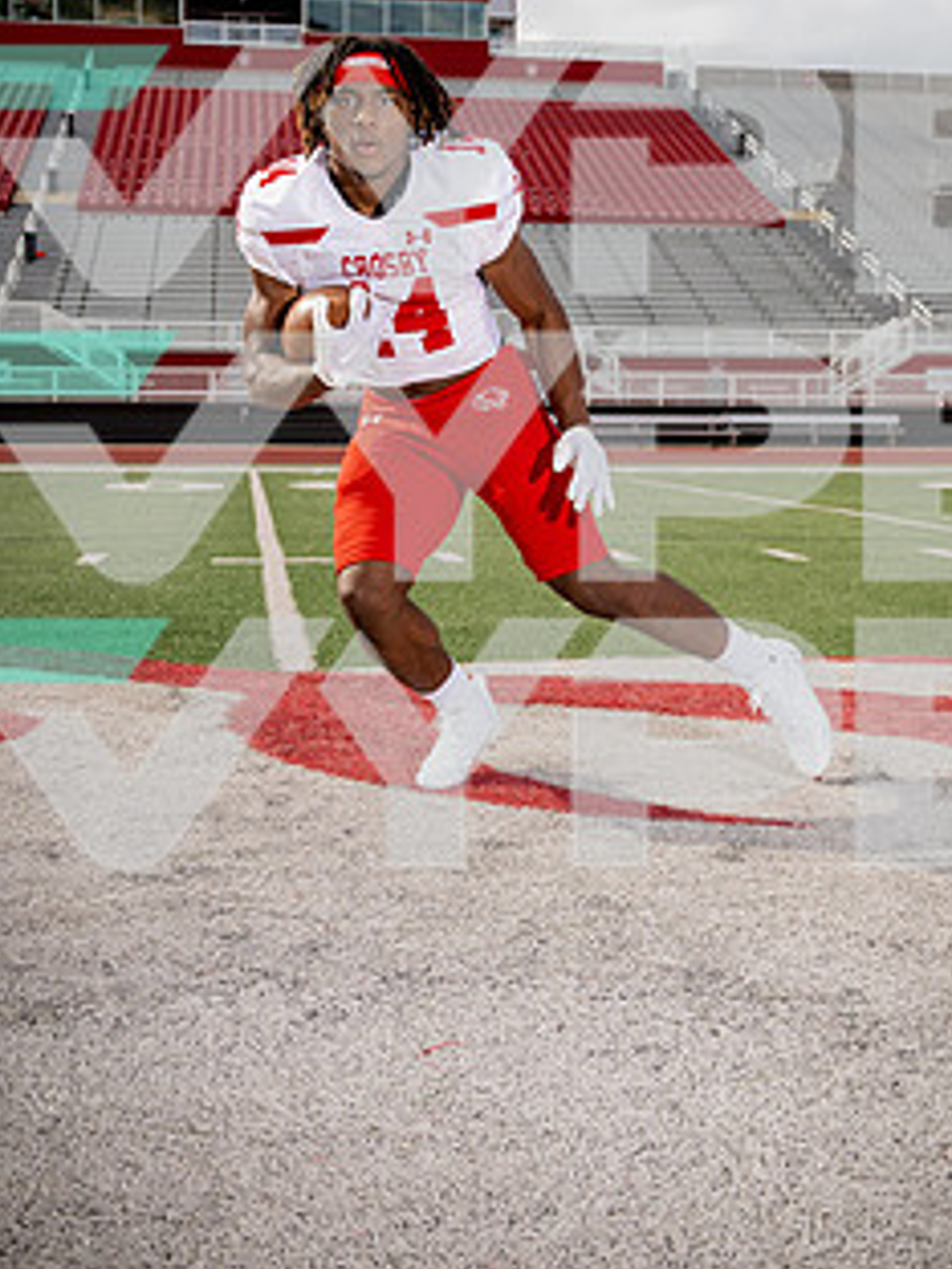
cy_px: 460
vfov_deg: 37.9
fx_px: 1833
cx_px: 533
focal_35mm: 50
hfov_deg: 29.1
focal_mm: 36
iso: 200
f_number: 4.5
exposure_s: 1/1000
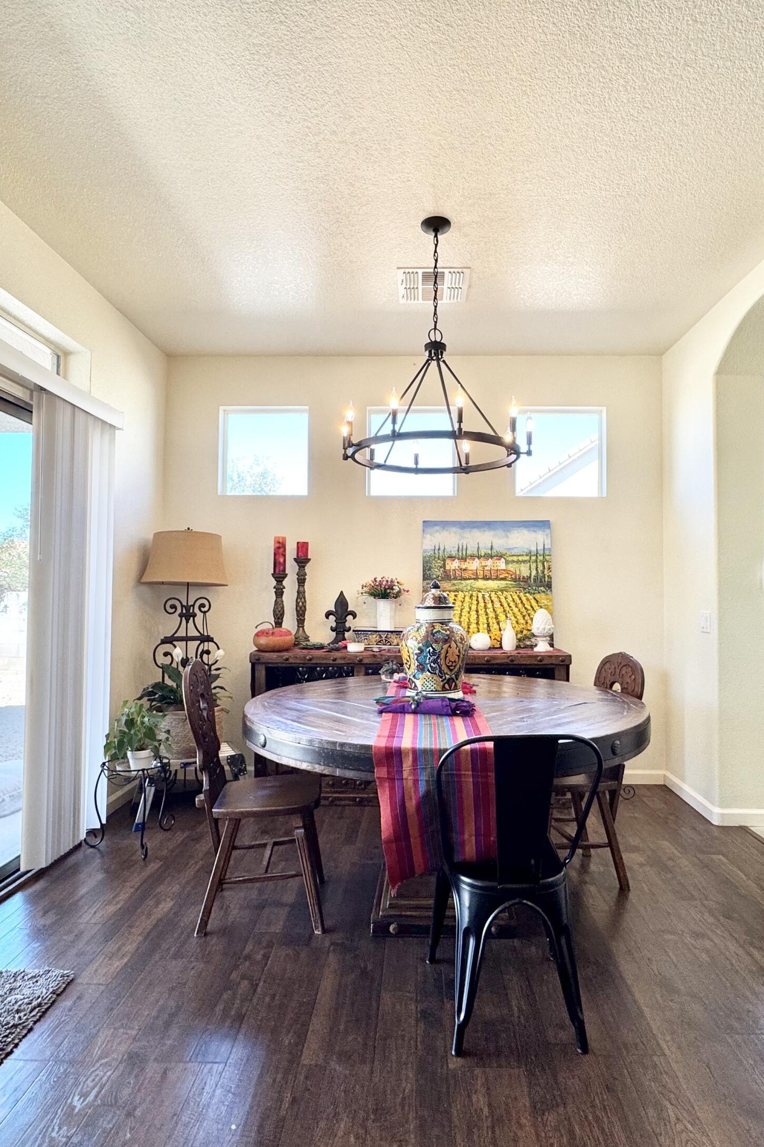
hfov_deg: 61.9
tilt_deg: +1.4
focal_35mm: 20
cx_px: 410
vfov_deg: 84.0
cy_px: 574
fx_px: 637
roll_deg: -0.8
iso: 125
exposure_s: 1/120
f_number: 2.2
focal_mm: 2.22
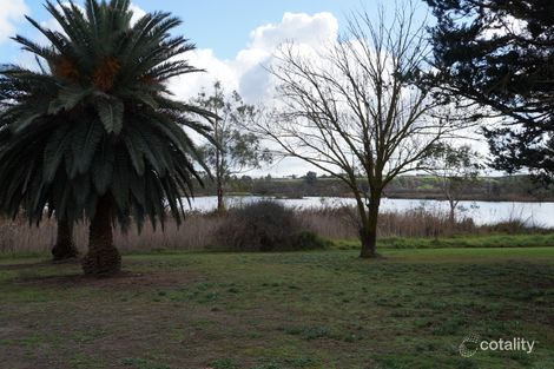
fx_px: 554
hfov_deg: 53.1
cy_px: 184
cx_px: 277
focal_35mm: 36
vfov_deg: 36.8
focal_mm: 24
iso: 100
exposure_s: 1/320
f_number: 6.3
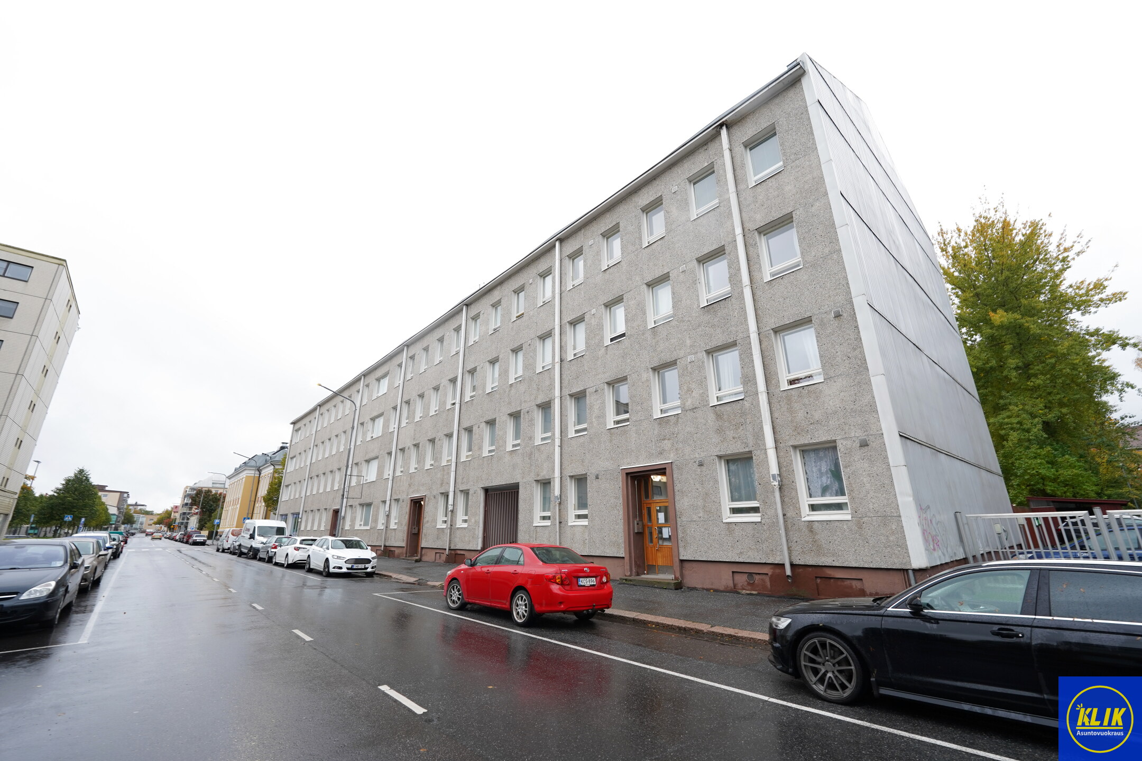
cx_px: 571
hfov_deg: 104.3
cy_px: 380
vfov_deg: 81.2
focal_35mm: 14
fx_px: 444
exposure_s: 1/30
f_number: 7.1
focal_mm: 14
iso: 250
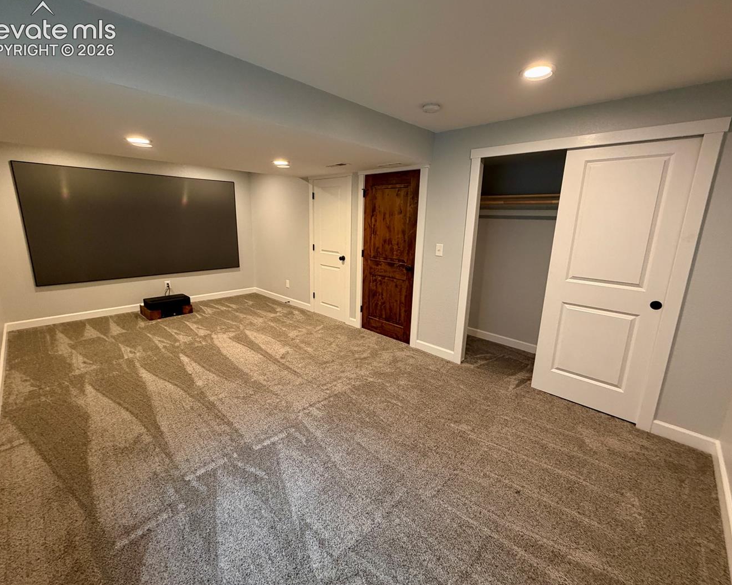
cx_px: 364
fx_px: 325
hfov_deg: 96.8
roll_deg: -0.9
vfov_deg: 84.0
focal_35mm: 15
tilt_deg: -11.7
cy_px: 288
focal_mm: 2.22
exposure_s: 1/60
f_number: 2.2
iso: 400
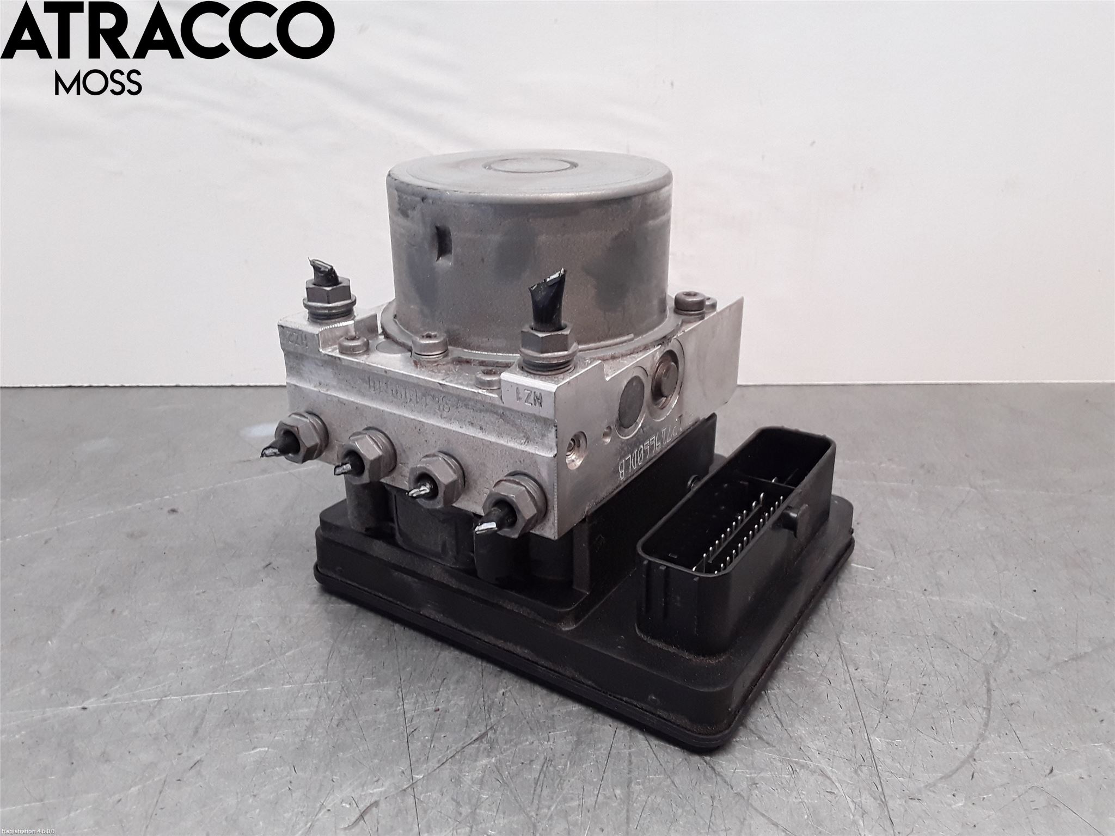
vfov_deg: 49.7
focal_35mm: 28
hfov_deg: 63.4
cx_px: 558
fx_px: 902
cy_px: 418
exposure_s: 1/120
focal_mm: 2.91
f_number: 1.9
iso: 100
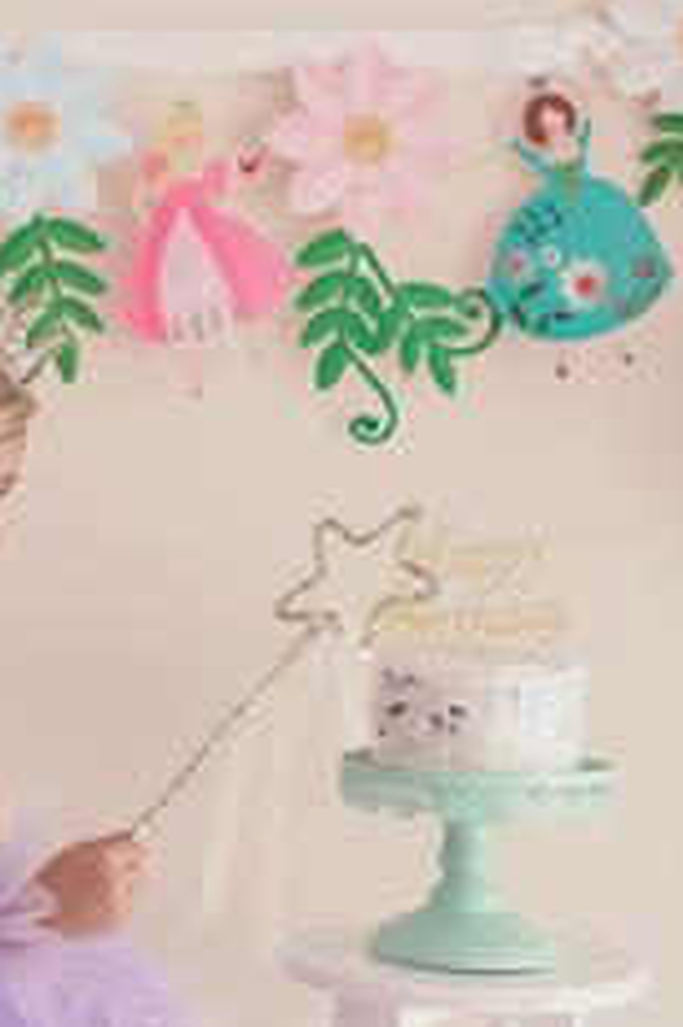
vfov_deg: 23.0
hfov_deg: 15.0
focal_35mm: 88
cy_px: 721
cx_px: -137
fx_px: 2508
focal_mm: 35
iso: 100
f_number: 2.2
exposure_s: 1/200
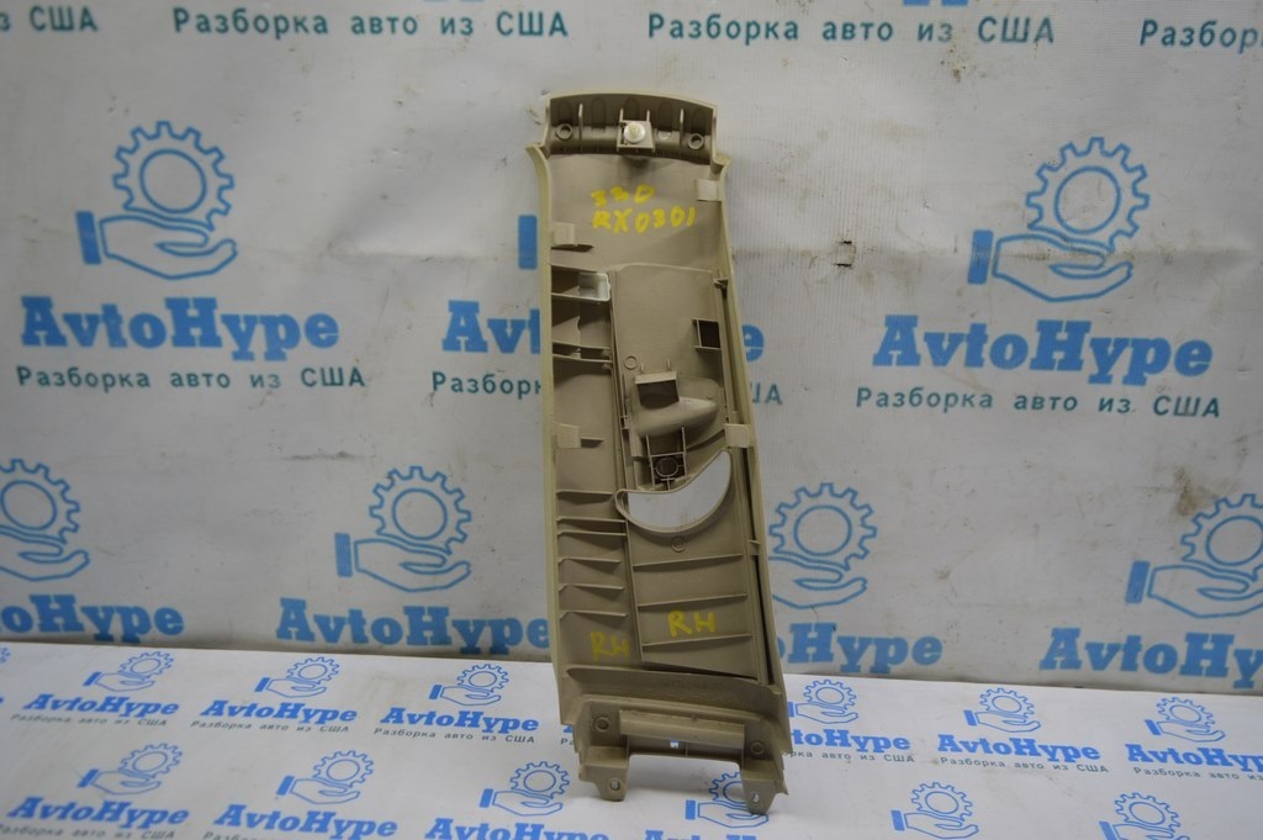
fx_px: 946
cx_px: 632
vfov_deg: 47.9
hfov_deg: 67.4
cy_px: 420
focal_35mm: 27
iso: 400
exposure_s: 1/60
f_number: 4
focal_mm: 18
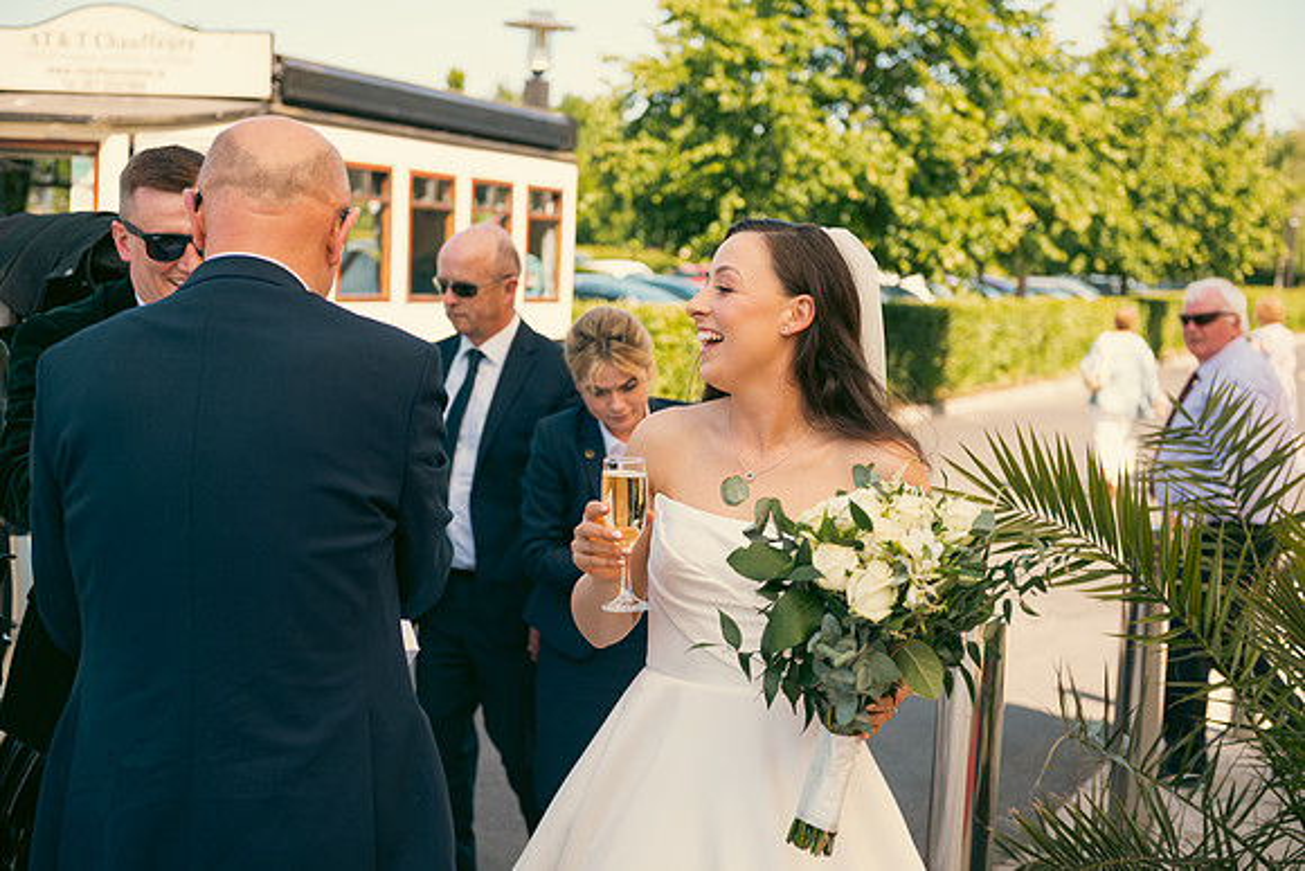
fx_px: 1994
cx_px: 652
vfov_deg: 24.6
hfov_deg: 36.2
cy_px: 436
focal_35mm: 55
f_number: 3.5
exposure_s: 1/400
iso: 125
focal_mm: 55
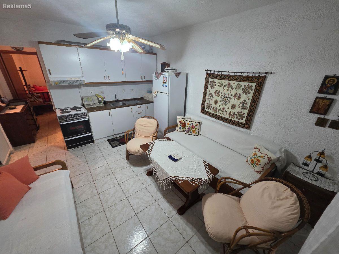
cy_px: 127
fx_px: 127
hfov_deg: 106.2
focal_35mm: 13
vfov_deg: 89.9
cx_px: 170
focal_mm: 2.2
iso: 400
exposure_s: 1/50
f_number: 1.9
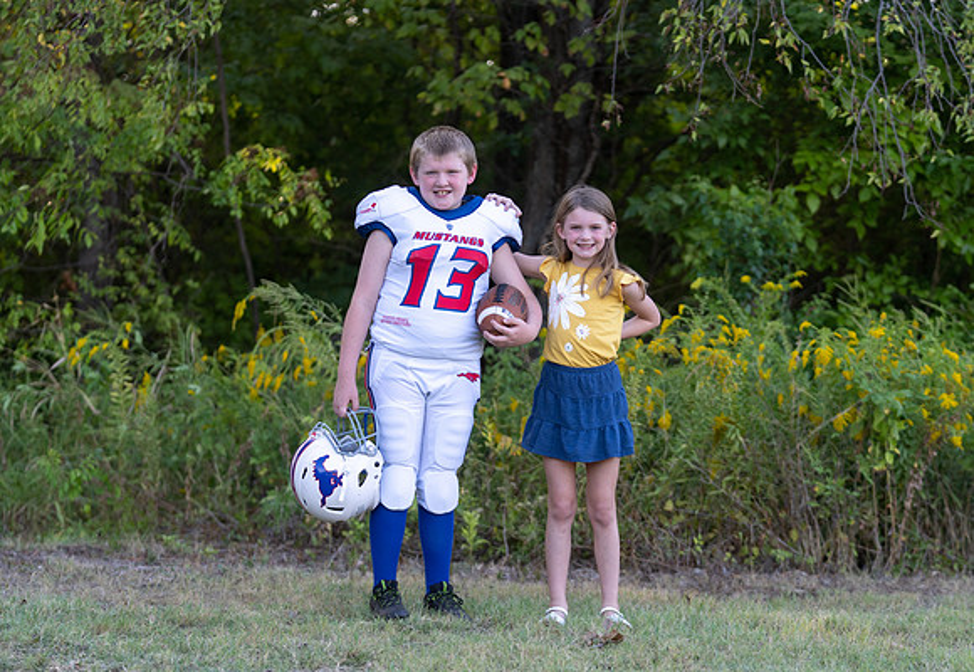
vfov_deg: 14.6
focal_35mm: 96
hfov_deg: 21.1
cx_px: 519
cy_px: 377
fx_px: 2620
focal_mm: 81
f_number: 2.8
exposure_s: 1/320
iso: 200
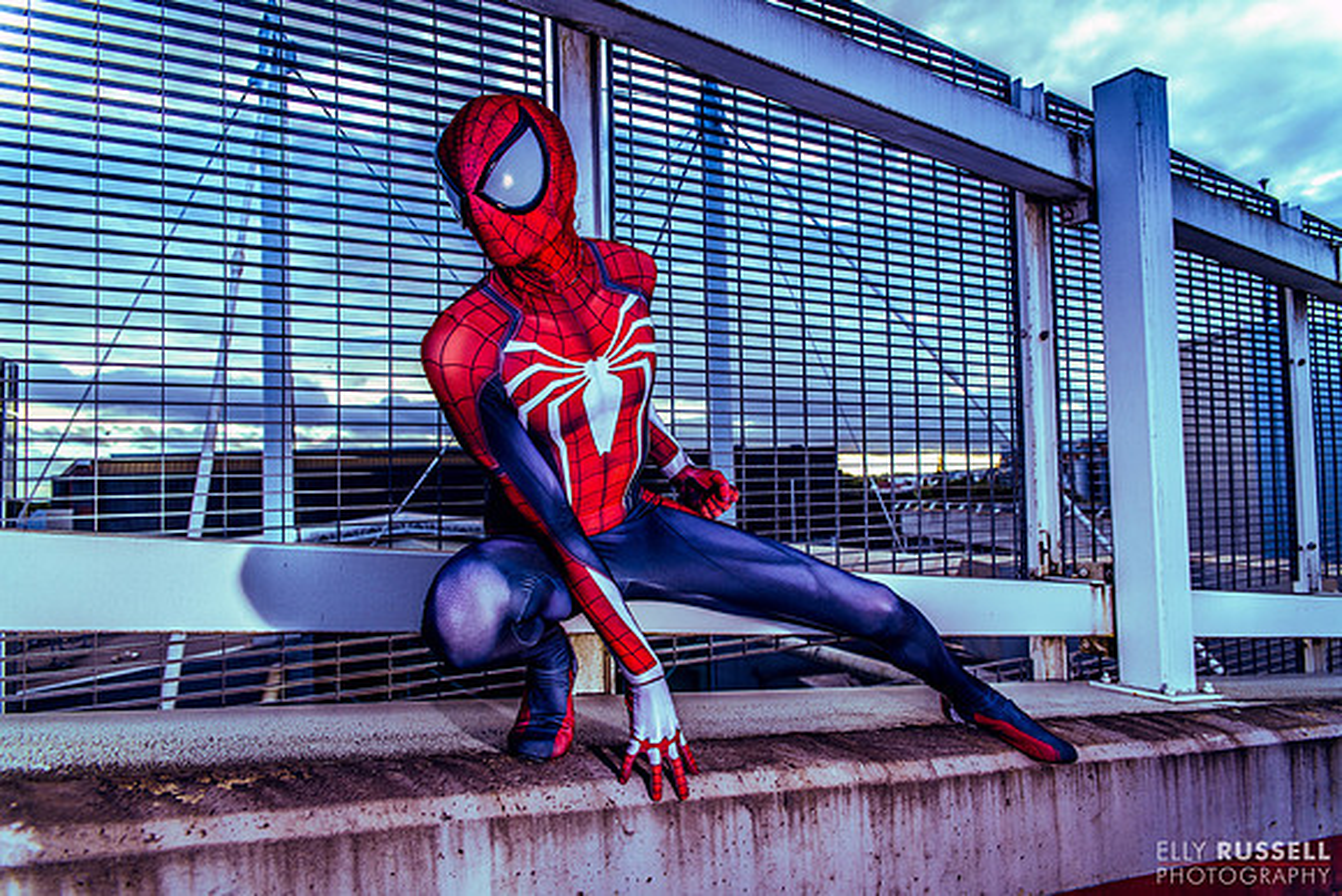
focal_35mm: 24
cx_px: 671
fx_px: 895
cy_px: 448
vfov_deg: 53.2
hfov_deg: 73.7
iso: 320
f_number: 4
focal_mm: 24
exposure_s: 1/1250
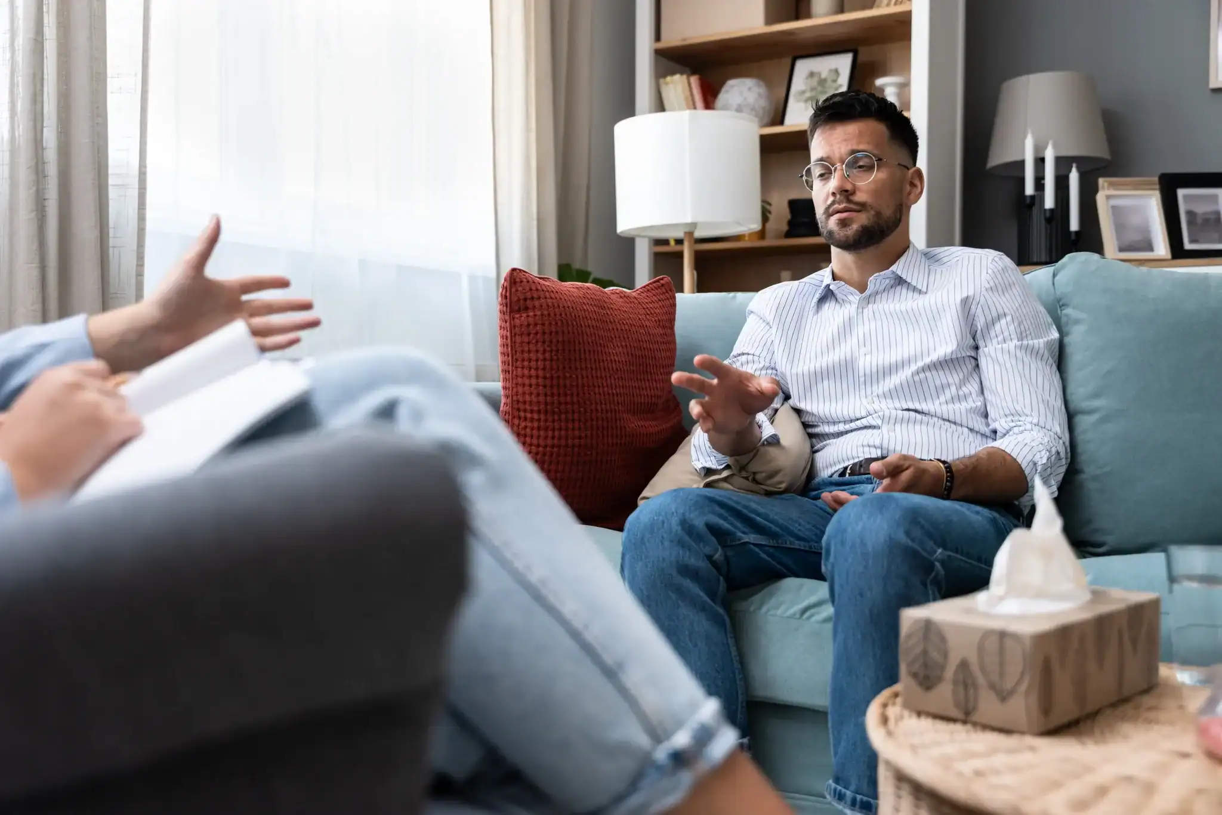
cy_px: 408
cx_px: 611
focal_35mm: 35
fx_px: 1188
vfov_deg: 37.9
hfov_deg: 54.4
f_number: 2.8
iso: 125
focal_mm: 35
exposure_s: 1/100
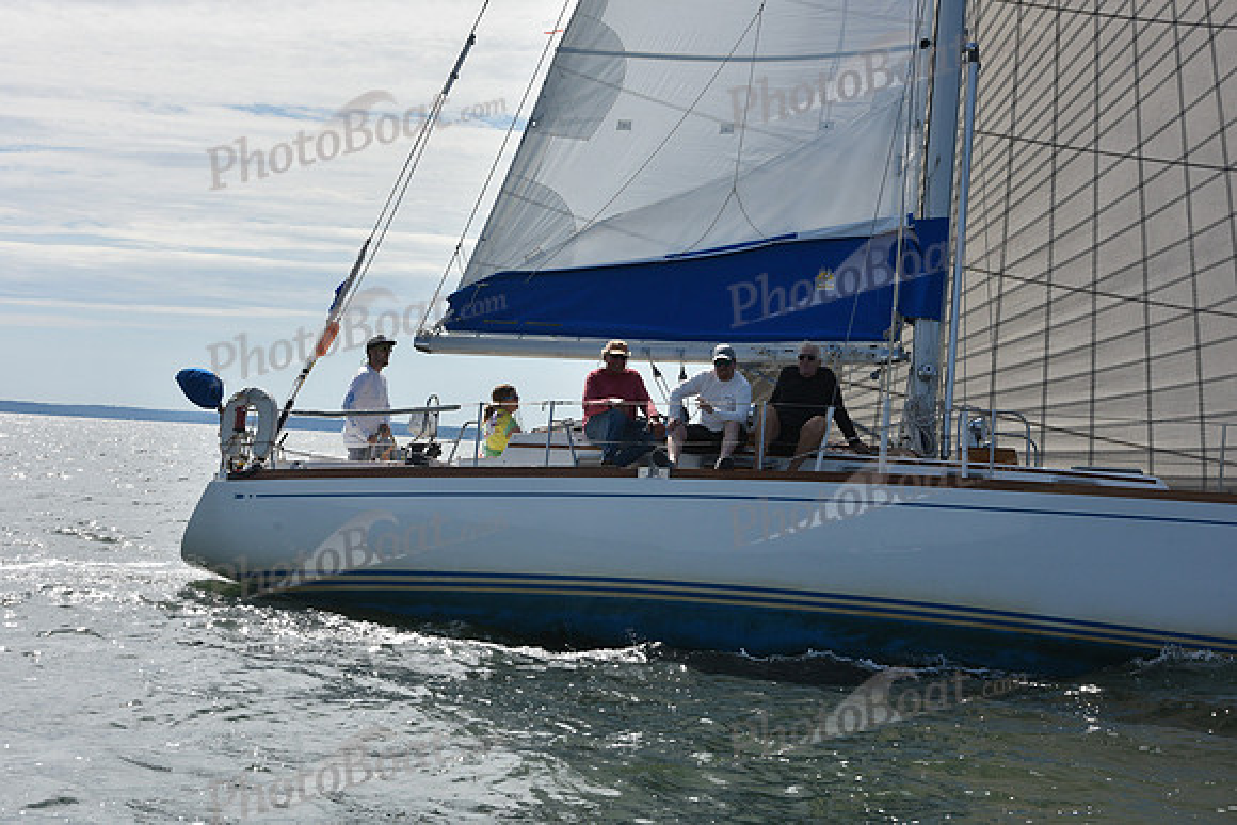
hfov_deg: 28.8
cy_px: 412
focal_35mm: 70
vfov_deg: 19.5
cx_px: 618
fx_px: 2406
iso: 320
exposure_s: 1/1000
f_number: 11
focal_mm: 70
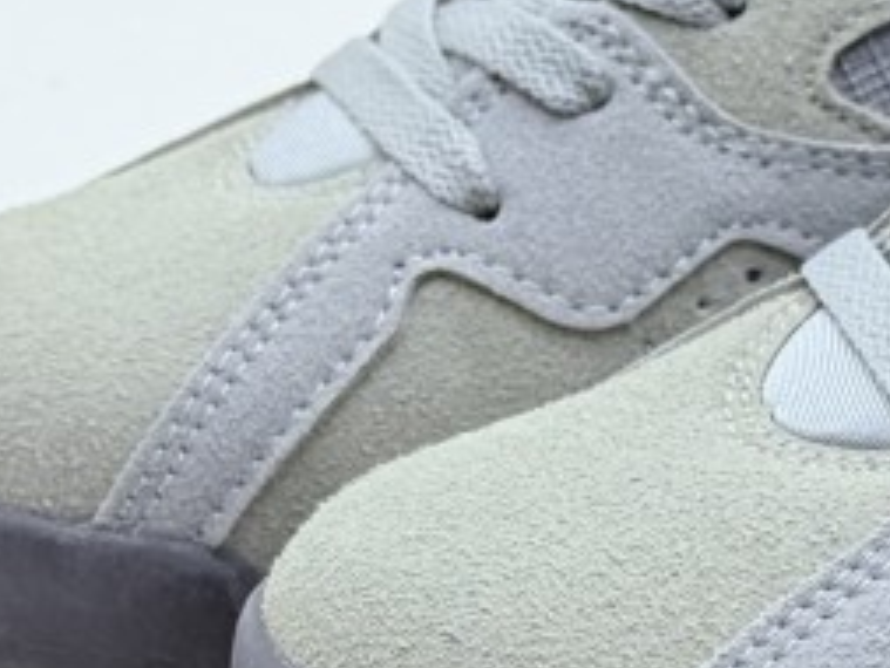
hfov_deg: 24.1
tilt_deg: -24.3
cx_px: 470
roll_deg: +2.0
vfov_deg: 18.1
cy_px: 517
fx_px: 2084
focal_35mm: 81
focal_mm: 6.76
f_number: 1.78
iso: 64
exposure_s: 1/620
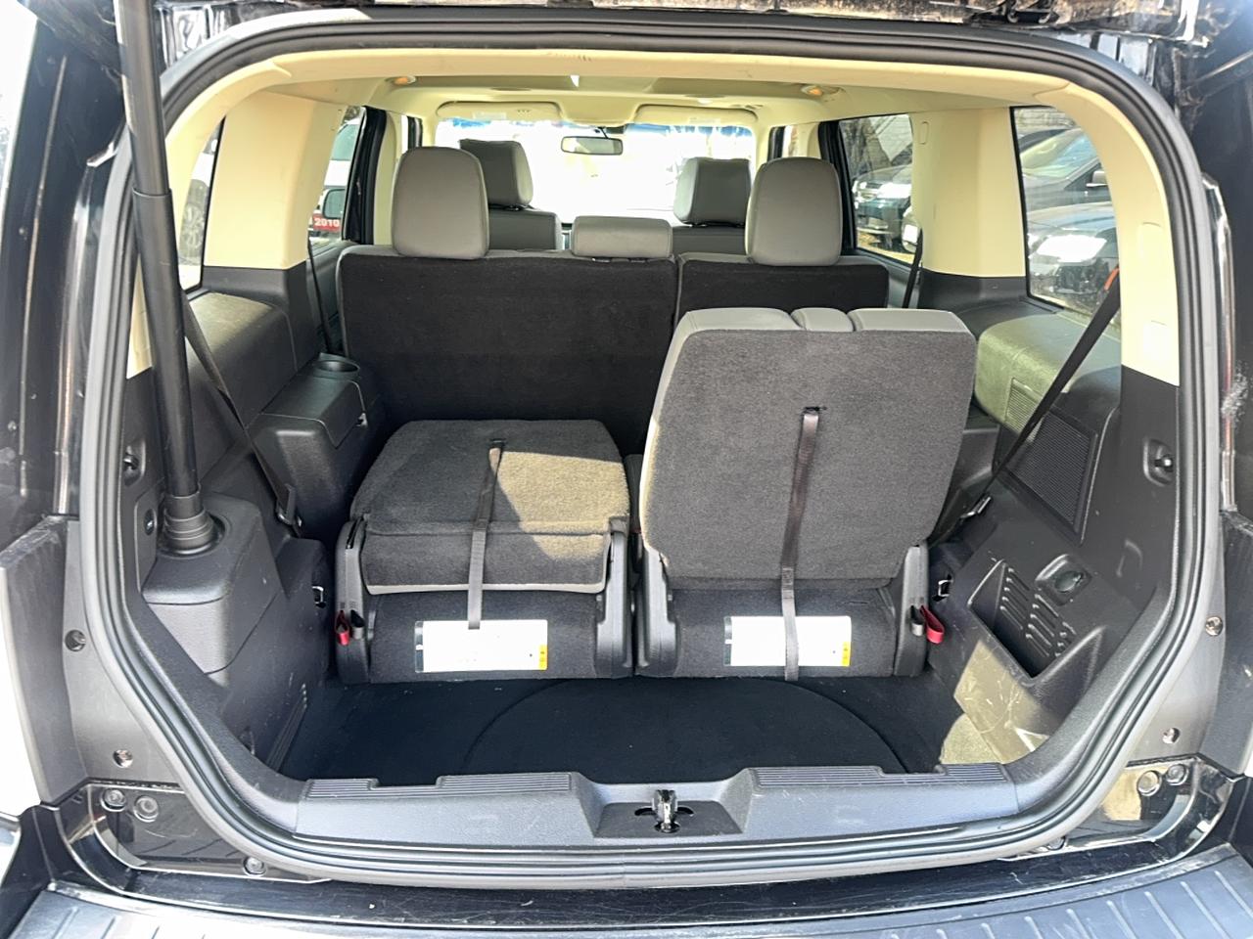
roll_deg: -0.3
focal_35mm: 24
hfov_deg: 71.6
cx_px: 626
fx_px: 869
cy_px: 470
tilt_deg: -20.4
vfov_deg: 56.8
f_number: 1.78
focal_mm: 6.76
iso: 50
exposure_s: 1/73
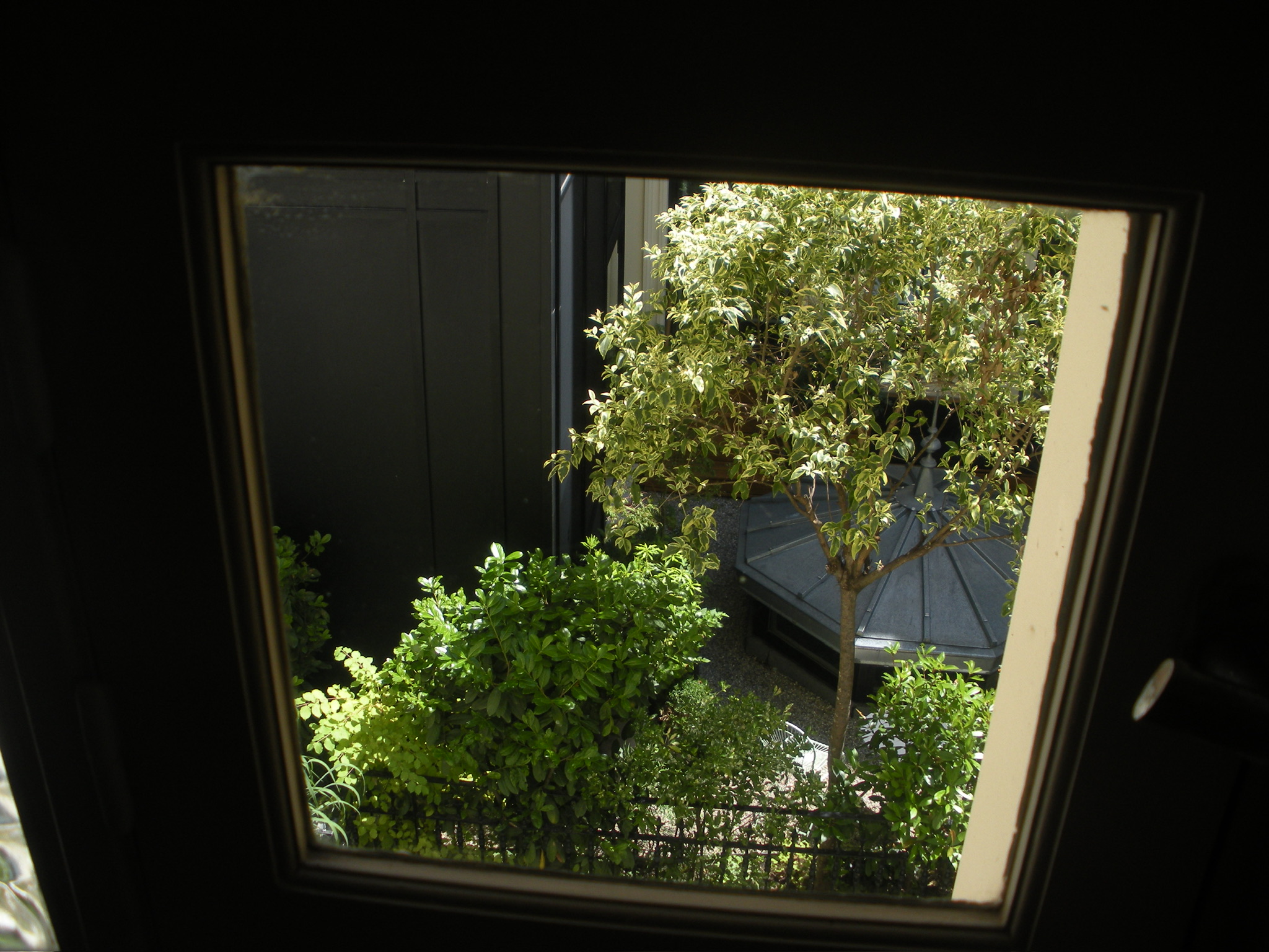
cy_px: 476
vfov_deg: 39.7
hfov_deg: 51.4
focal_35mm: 36
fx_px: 1320
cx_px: 634
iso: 64
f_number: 3.5
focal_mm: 6.3
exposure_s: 1/256
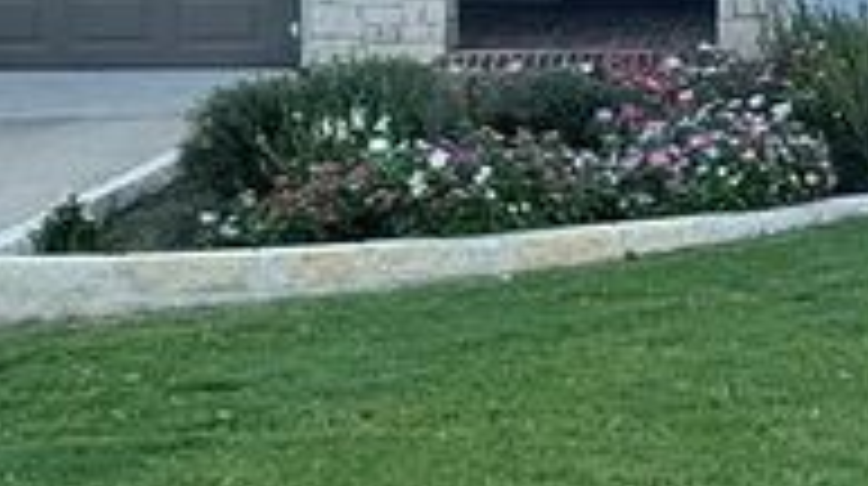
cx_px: 787
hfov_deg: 25.4
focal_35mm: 81
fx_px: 1862
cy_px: -54
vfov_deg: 14.5
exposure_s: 1/727
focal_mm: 2.22
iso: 40
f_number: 2.2
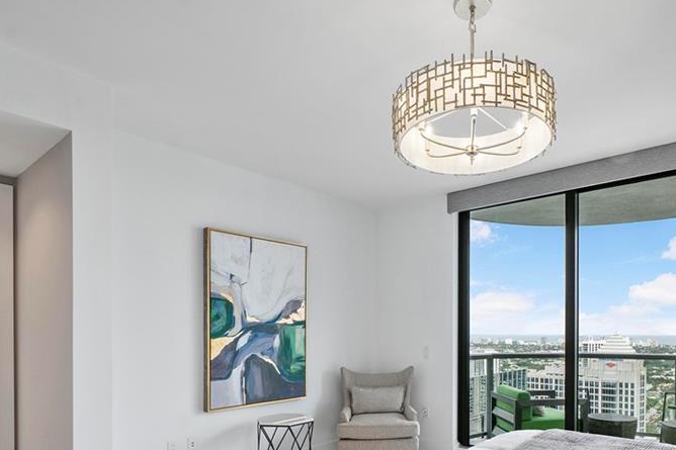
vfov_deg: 52.8
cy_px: 334
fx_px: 432
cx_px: 420
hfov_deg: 74.9
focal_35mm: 23
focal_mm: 10
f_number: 11
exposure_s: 1/20
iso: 160
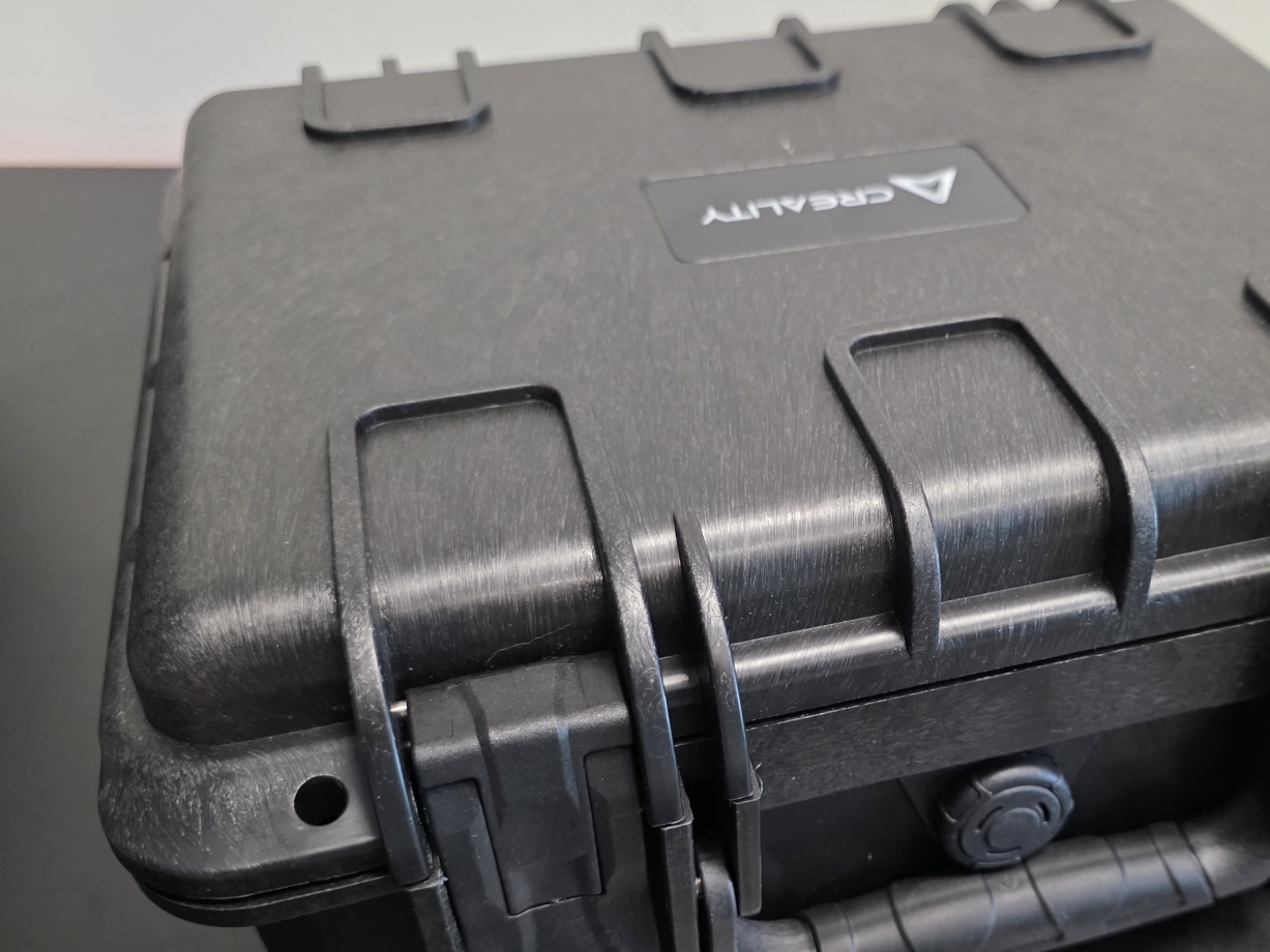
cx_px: 829
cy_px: 603
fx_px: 1321
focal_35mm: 36
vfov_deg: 39.4
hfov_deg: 50.6
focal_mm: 6.3
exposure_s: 1/100
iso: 800
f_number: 1.7
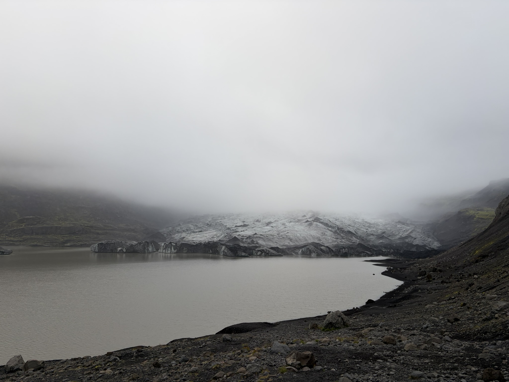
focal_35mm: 26
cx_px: 254
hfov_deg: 67.3
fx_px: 382
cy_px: 191
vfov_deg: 53.1
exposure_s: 1/407
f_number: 1.6
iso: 50
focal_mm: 5.96
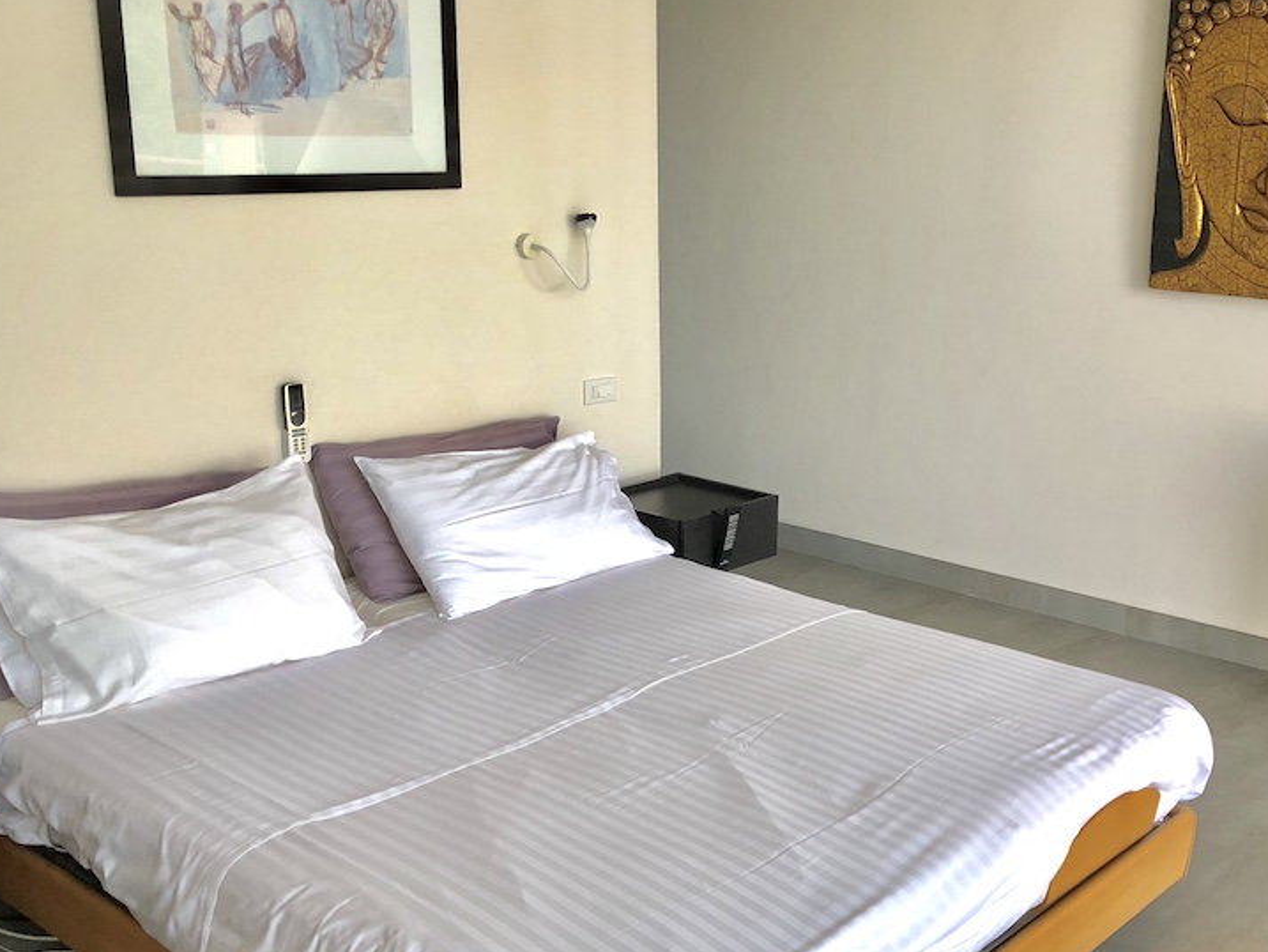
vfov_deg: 36.0
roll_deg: -0.7
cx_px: 851
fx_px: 1465
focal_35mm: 40
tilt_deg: -13.1
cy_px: 487
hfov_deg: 46.0
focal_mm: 3.99
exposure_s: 1/30
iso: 25
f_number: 1.8
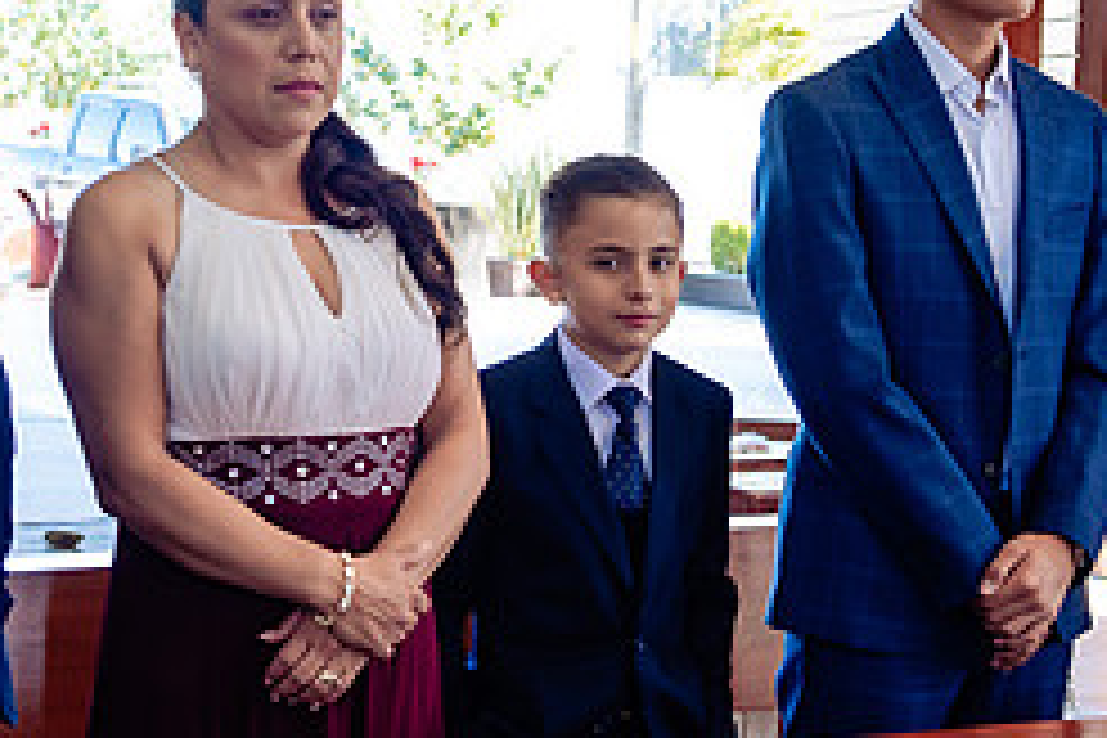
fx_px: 3044
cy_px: 317
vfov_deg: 13.8
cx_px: 410
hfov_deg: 20.6
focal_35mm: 99
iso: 400
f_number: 4
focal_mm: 42
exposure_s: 1/100
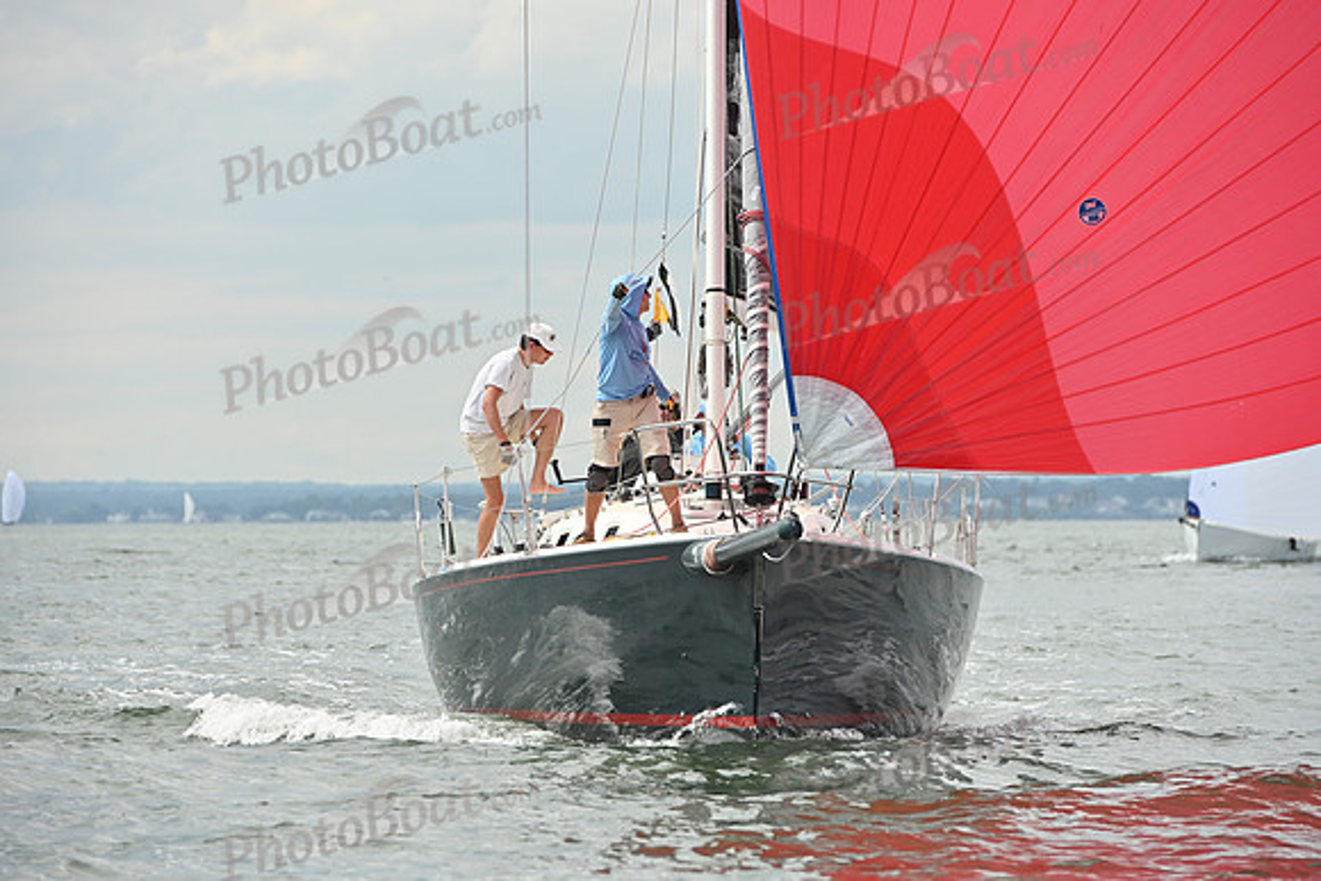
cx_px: 660
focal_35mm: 200
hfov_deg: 10.3
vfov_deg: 6.9
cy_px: 440
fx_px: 7340
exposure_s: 1/1600
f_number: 6.3
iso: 320
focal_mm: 200
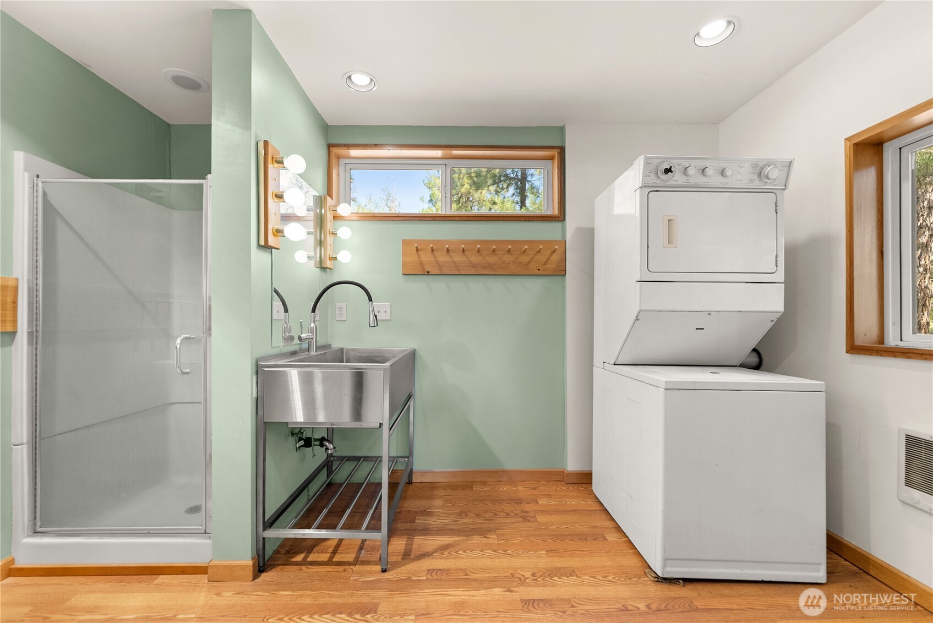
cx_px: 466
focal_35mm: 14
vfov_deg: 81.3
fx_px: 363
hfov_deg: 104.2
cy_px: 312
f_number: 2.8
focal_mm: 14
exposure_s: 1/15
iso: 400
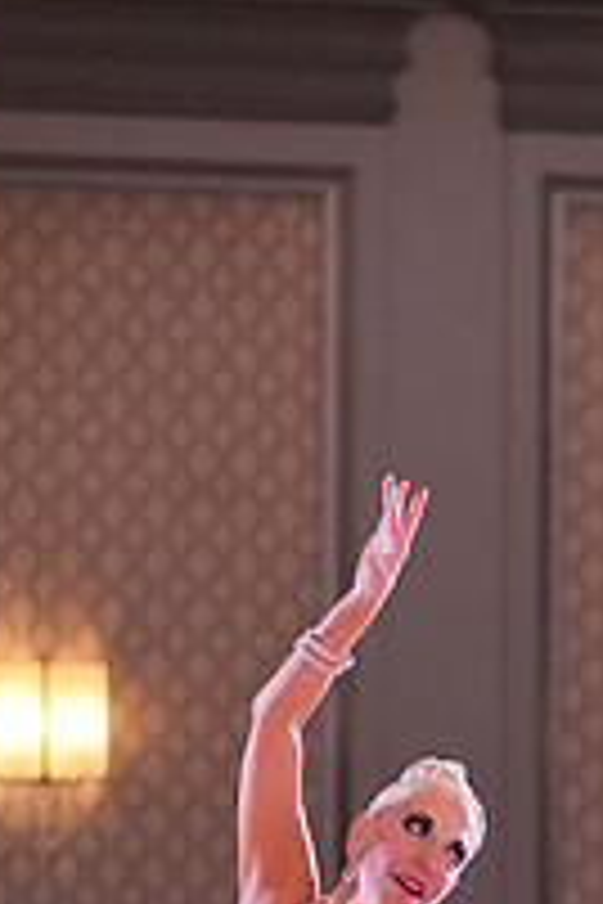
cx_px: 587
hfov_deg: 3.6
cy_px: 1282
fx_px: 9622
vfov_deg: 5.3
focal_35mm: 383
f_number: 3.5
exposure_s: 1/500
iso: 5000
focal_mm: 133
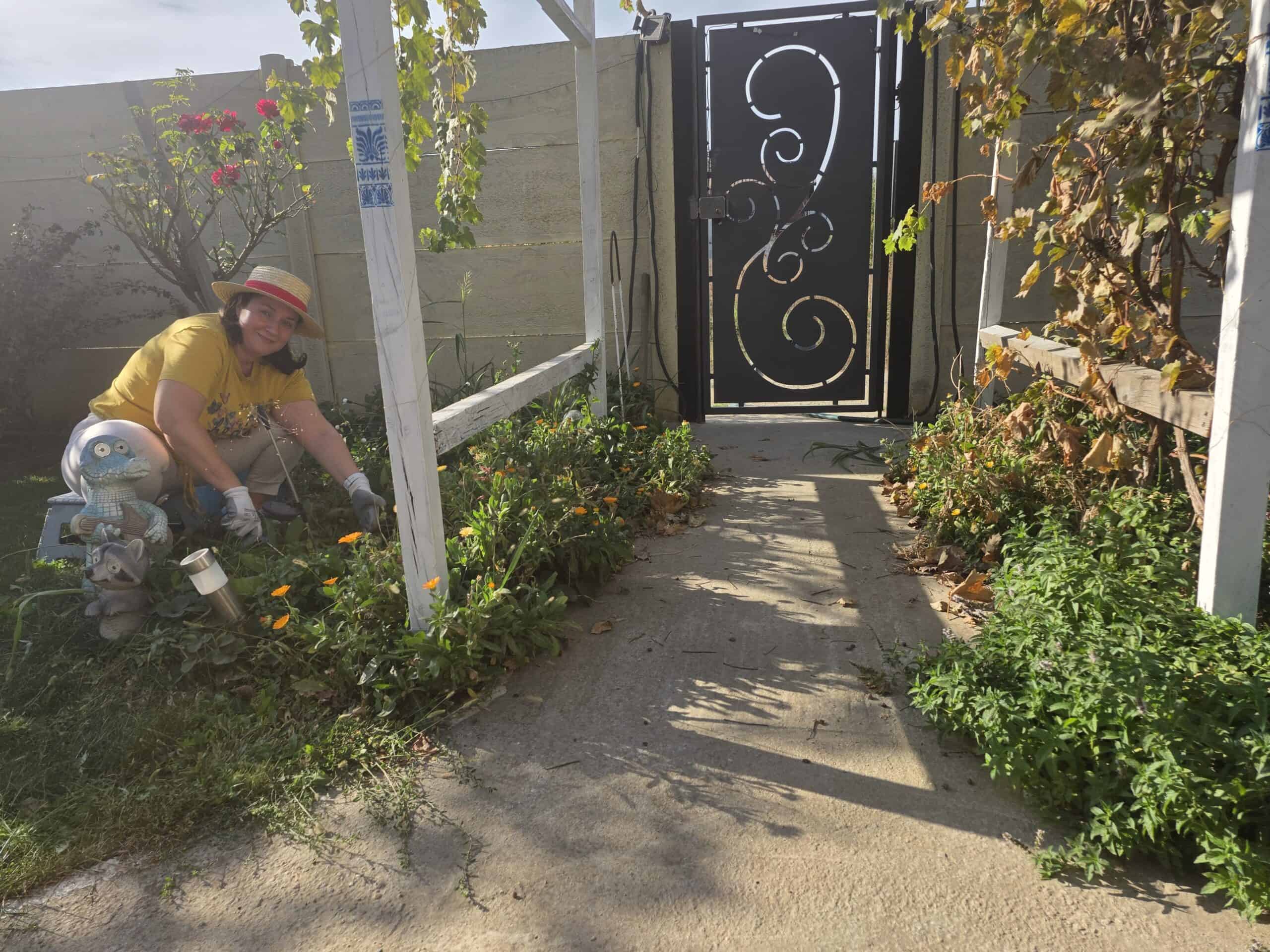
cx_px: 635
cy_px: 476
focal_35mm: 23
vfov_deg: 58.9
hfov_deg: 73.9
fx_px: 844
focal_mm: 6.25
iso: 80
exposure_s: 1/4145
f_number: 1.7
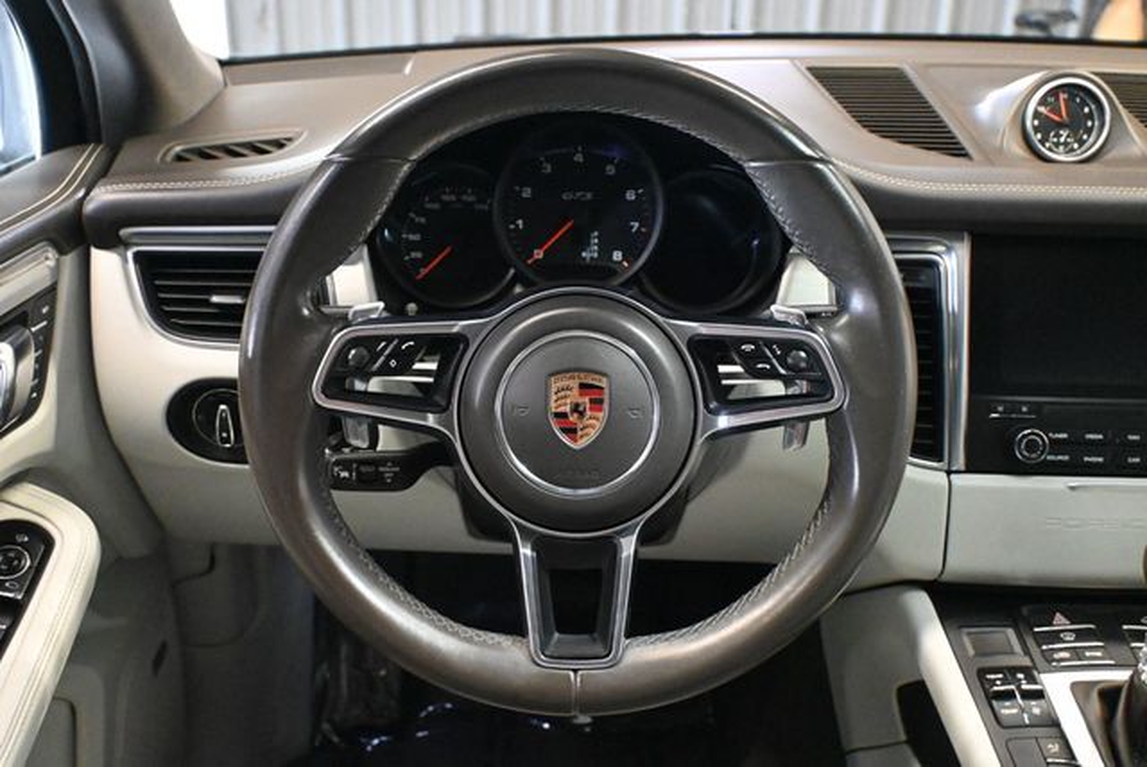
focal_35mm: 36
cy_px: 384
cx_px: 574
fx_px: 1148
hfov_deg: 53.1
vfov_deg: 36.9
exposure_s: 1/60
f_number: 4.2
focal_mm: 24
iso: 10000
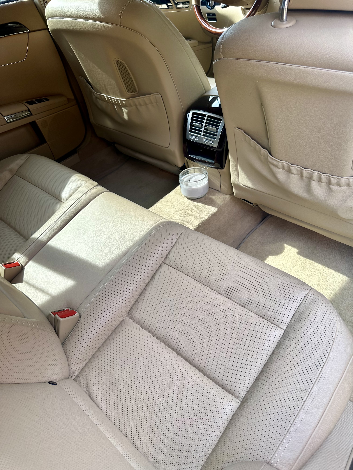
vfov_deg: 71.6
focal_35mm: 24
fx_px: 326
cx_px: 176
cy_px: 235
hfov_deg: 56.8
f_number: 1.78
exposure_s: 1/121
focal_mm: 6.86
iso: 50
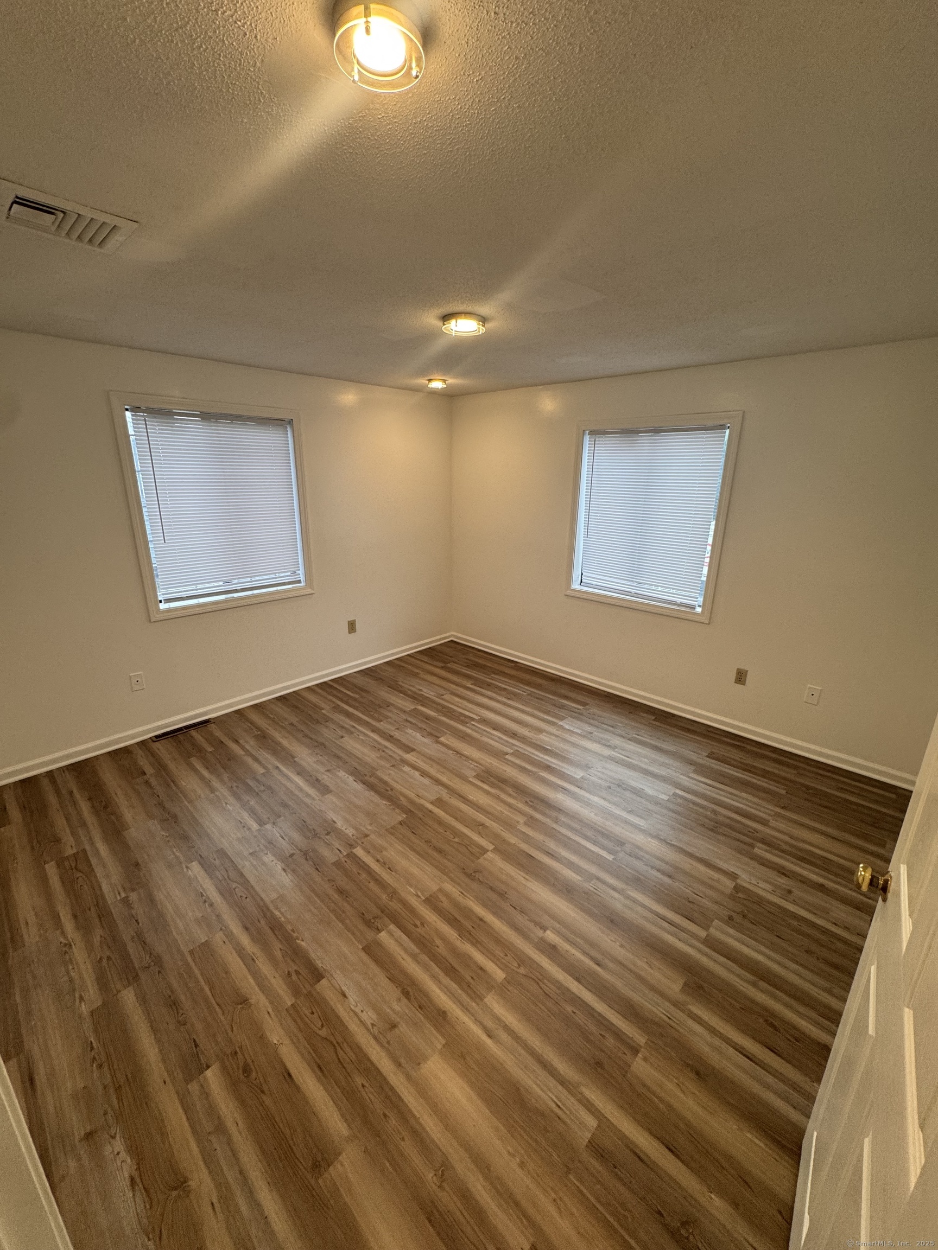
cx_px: 469
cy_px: 625
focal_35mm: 14
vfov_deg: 102.1
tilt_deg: -18.8
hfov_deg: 85.7
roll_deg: -0.3
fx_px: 506
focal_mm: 2.22
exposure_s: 1/120
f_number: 2.2
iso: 125
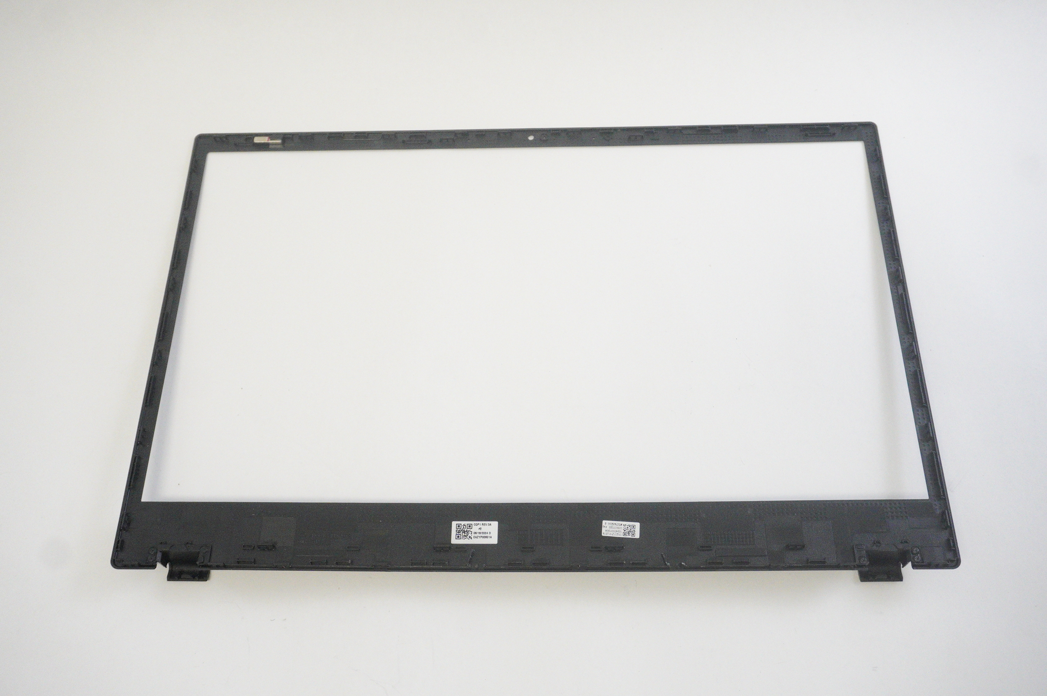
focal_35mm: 33
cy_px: 348
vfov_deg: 39.9
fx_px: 959
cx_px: 524
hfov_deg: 57.3
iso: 5000
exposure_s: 1/250
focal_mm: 22
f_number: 5.6
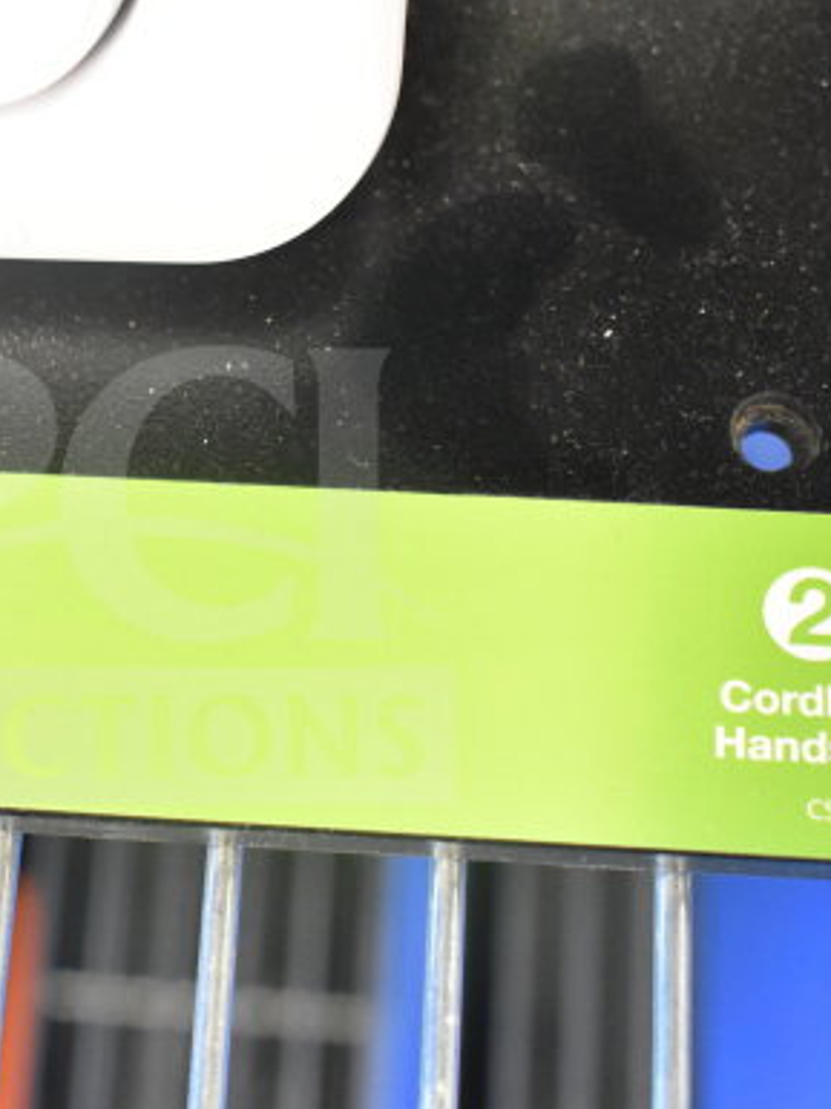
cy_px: 576
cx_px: 129
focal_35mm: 71
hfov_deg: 20.5
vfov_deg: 27.5
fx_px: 2267
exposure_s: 1/50
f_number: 4.2
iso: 5000
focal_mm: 31
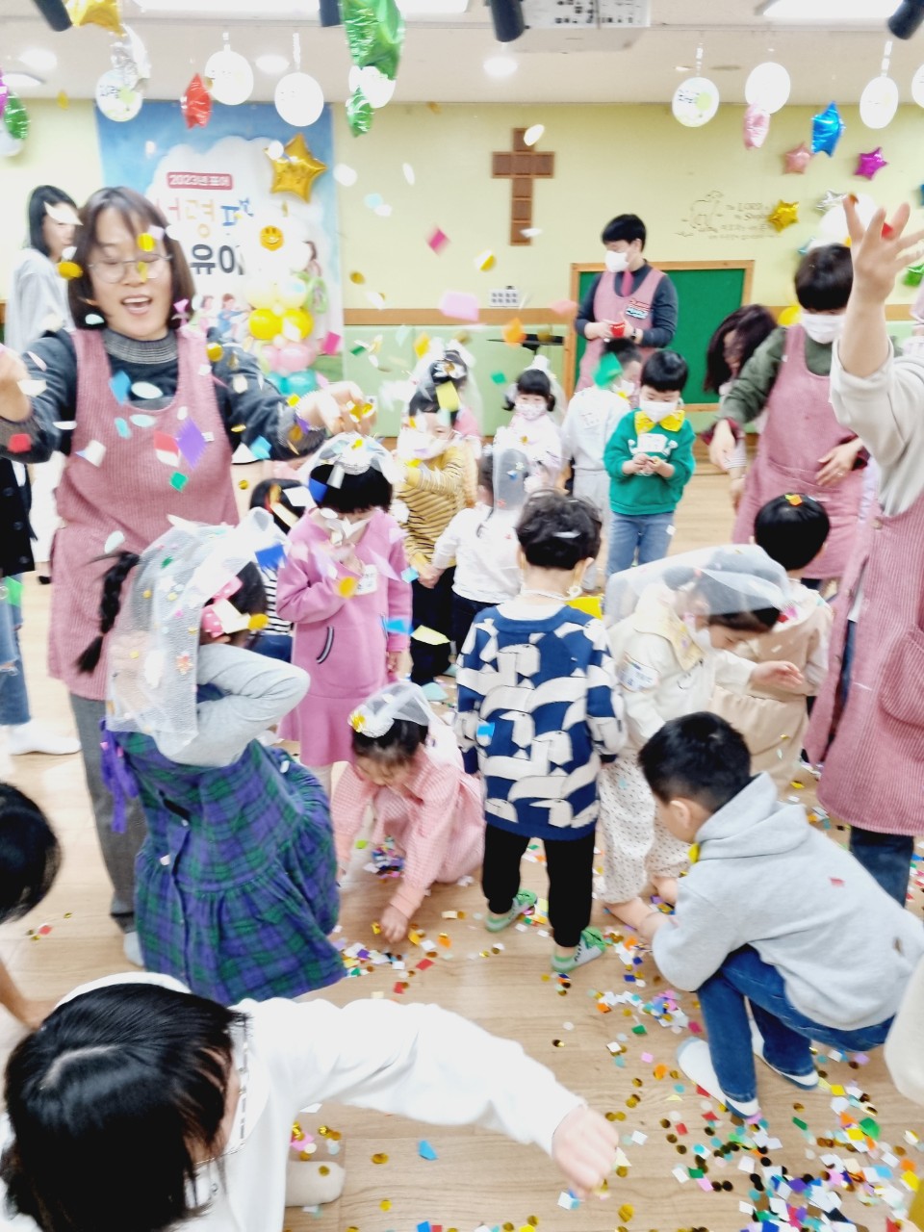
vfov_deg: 67.3
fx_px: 925
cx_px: 462
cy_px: 616
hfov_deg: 53.1
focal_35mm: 26
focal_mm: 5.4
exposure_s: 1/120
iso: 200
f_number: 1.8
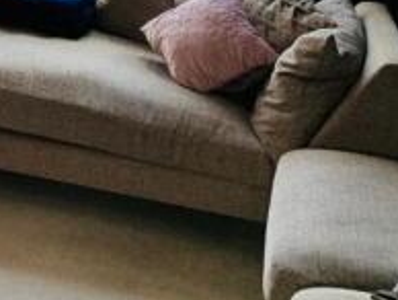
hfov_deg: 21.5
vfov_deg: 17.7
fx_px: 898
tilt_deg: -10.1
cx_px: -177
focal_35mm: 78
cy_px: -89
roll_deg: -0.2
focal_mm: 4.25
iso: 64
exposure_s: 1/121
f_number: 1.8
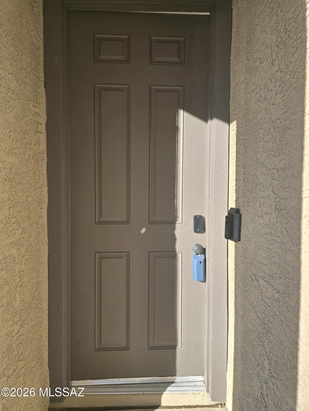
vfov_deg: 73.9
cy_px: 206
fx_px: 274
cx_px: 154
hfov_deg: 58.9
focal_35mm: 23
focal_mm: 6.3
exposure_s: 1/249
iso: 12
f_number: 1.7
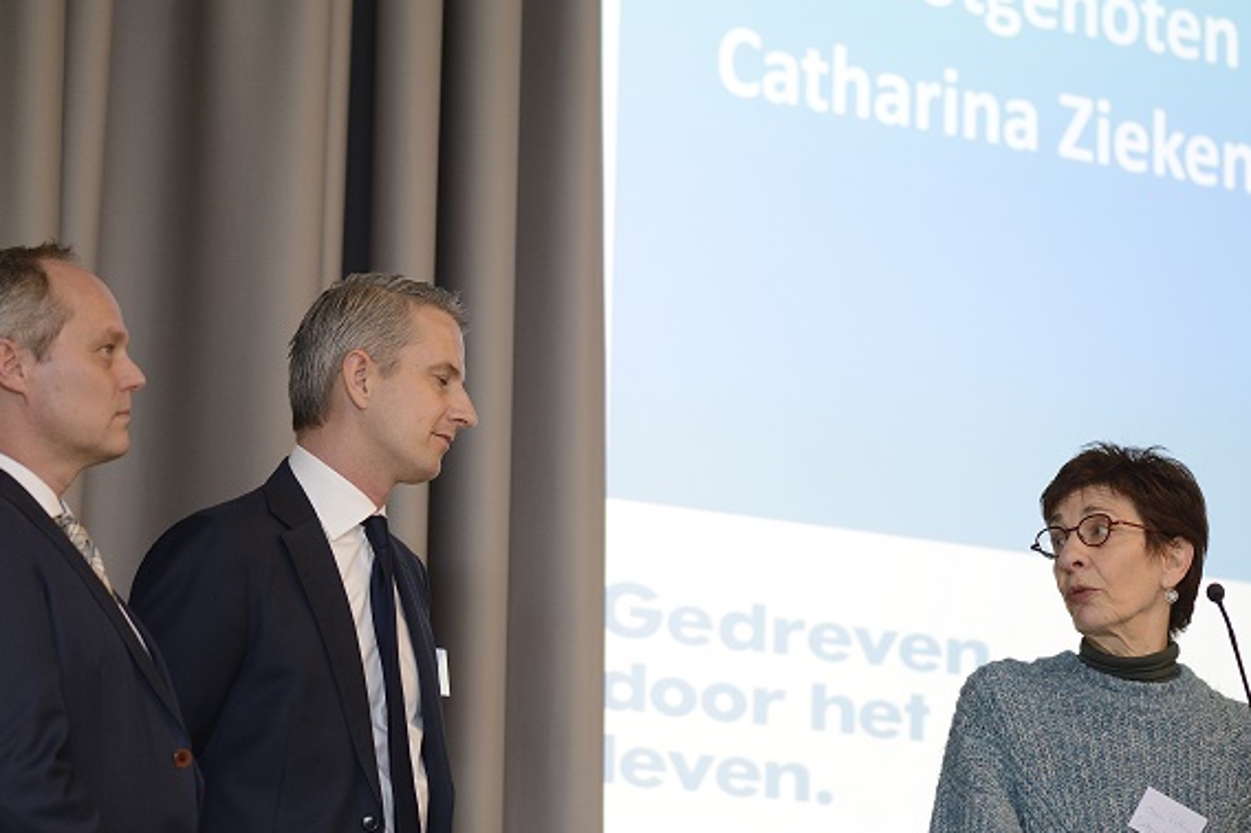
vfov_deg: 9.3
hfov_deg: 13.9
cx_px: 736
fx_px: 5140
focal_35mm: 148
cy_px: 433
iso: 800
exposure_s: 1/125
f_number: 4
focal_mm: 105
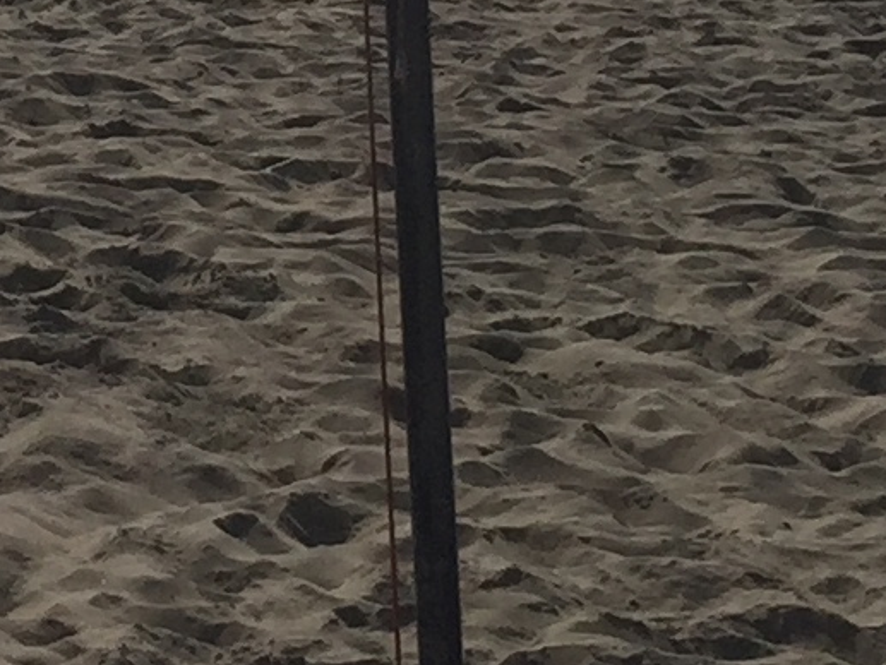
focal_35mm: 183
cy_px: -404
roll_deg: -1.4
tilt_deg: -2.3
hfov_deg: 10.5
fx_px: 4685
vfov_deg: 7.9
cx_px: -302
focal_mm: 4.15
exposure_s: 1/9901
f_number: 2.2
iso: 32
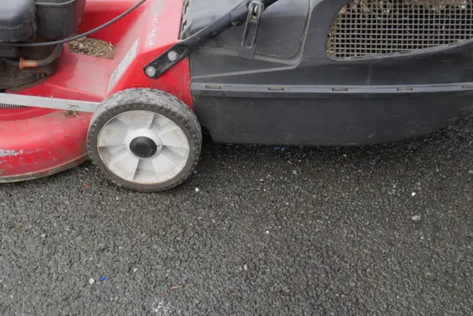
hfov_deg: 23.6
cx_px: 176
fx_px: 1130
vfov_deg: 15.8
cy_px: 78
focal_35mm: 86
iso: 200
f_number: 5.1
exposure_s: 1/100
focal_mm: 23
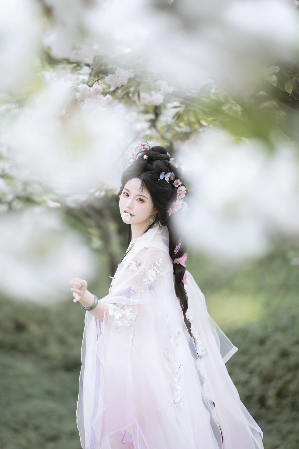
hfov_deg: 16.1
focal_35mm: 85
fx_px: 1059
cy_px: 224
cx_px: 150
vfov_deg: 23.9
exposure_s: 1/1250
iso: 100
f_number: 1.4
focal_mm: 85
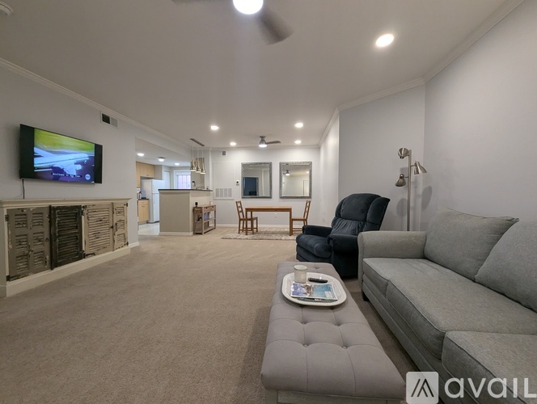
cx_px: 268
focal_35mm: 13
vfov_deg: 90.1
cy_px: 202
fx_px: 202
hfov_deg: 106.1
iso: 224
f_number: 2.2
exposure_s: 1/40
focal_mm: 1.95
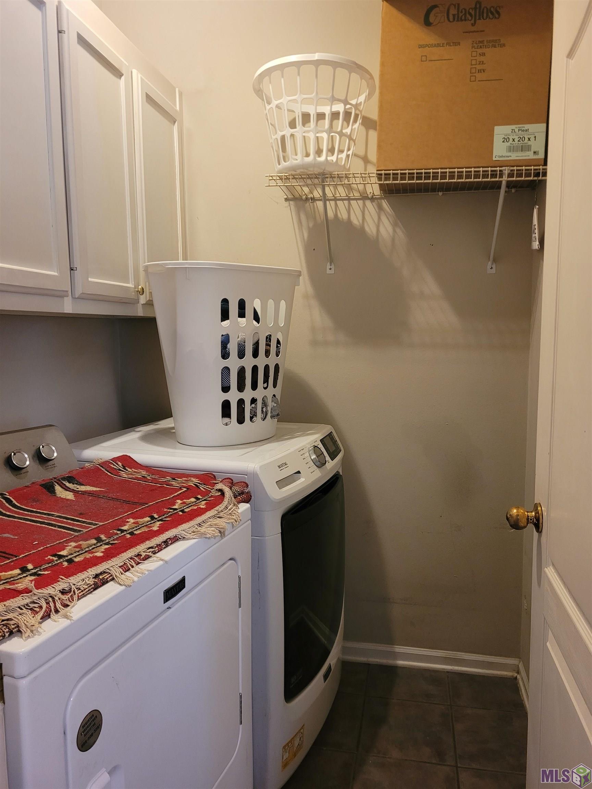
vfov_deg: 67.3
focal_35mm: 26
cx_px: 296
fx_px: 593
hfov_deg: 53.1
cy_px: 394
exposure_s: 1/40
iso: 320
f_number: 1.8
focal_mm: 5.4
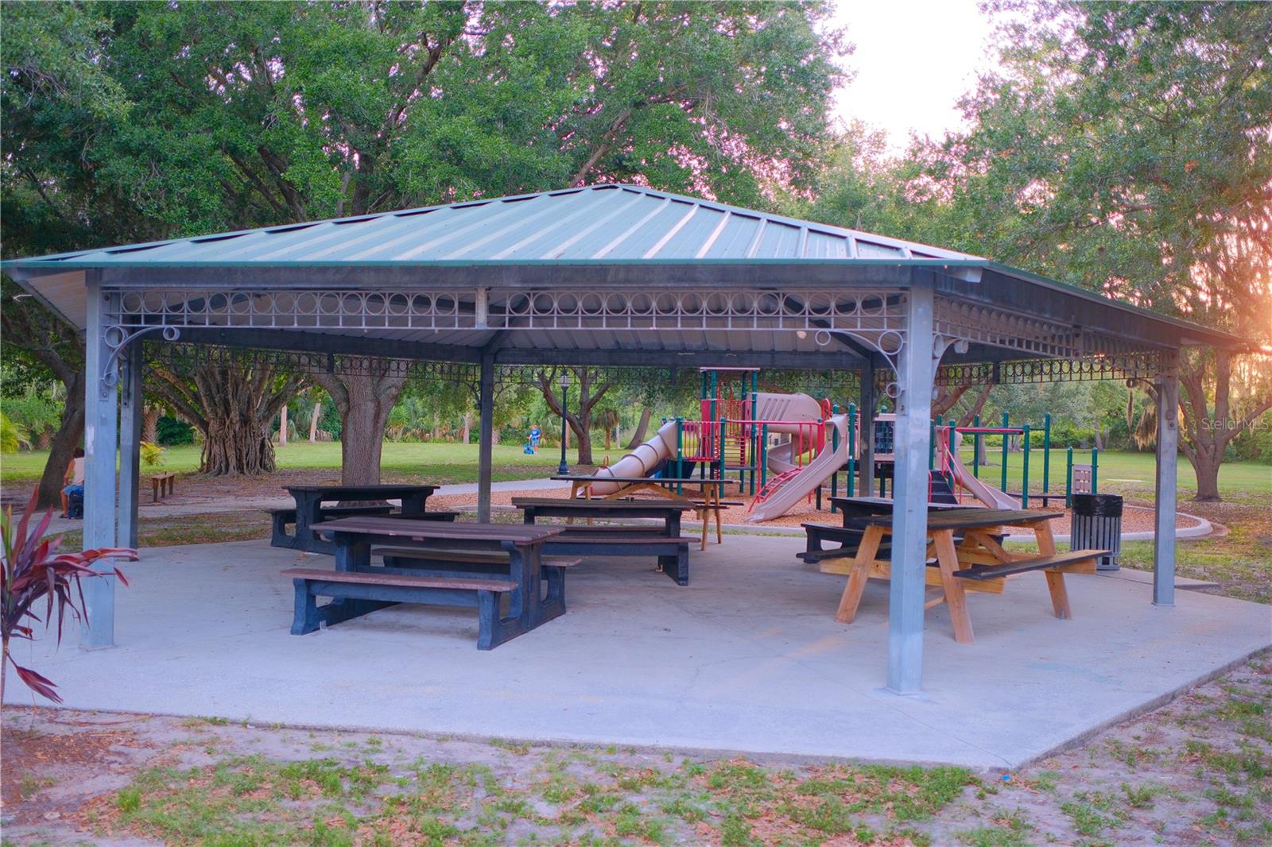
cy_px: 424
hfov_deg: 54.4
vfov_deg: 37.8
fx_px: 1236
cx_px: 636
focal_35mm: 35
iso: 500
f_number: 2
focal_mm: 23
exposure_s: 1/250
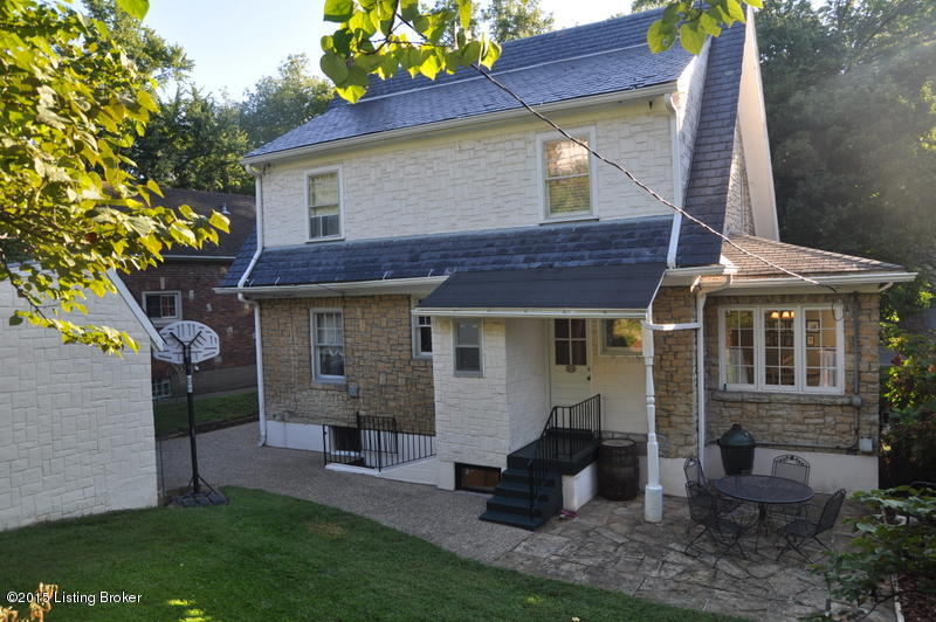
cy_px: 311
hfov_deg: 41.1
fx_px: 1247
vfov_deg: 28.0
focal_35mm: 48
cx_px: 468
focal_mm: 32
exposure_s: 1/180
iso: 200
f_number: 6.7
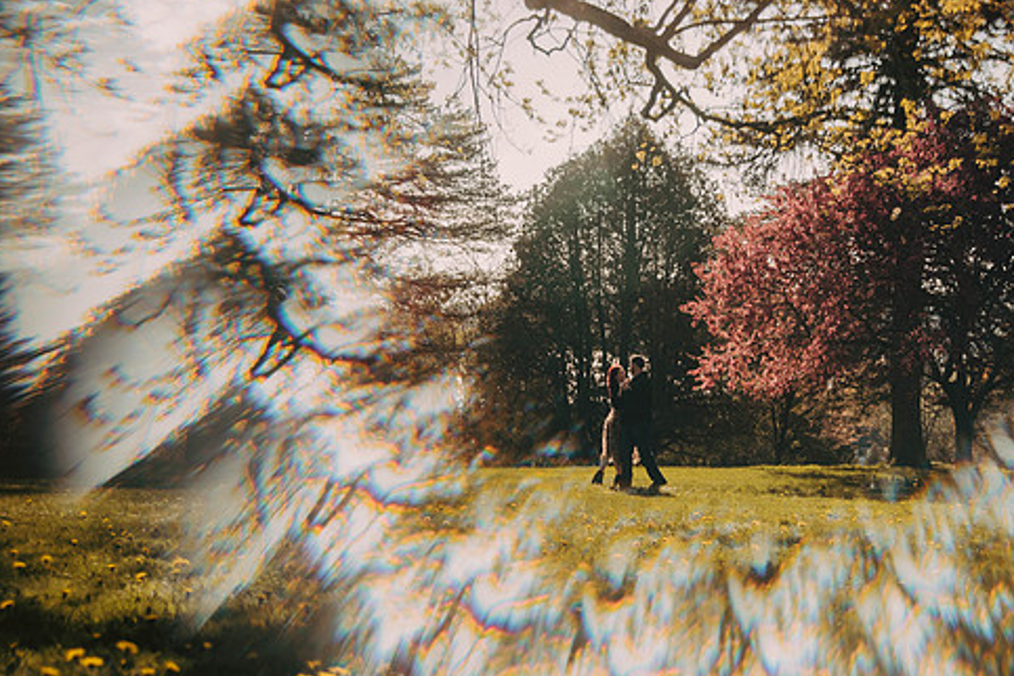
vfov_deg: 24.2
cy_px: 327
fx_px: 1577
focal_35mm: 56
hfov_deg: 35.5
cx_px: 615
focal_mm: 44
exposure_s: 1/4000
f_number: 2.8
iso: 400
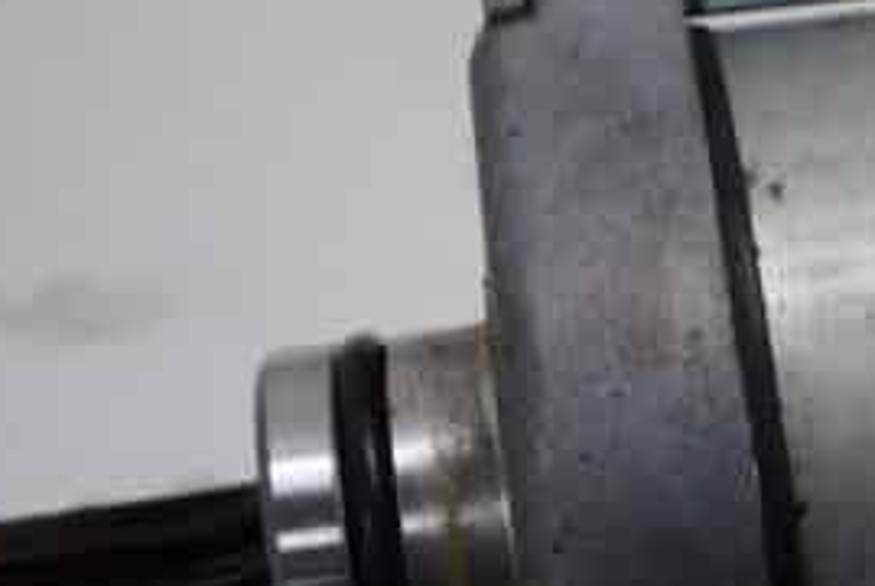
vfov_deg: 12.0
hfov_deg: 16.4
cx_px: 1308
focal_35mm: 114
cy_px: 441
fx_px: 2774
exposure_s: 1/60
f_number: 5
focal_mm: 20
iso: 160
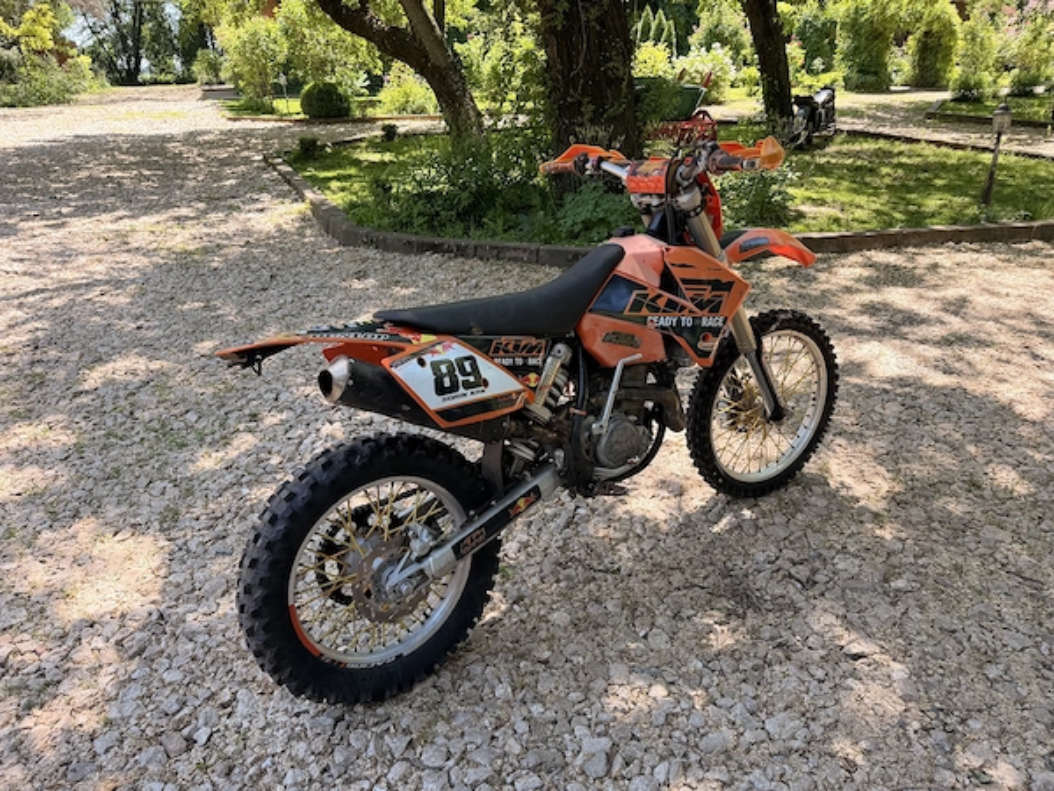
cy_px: 396
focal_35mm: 24
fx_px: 731
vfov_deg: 56.8
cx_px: 527
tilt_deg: -23.8
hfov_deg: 71.6
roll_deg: +0.8
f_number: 1.78
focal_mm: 6.76
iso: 100
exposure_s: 1/438
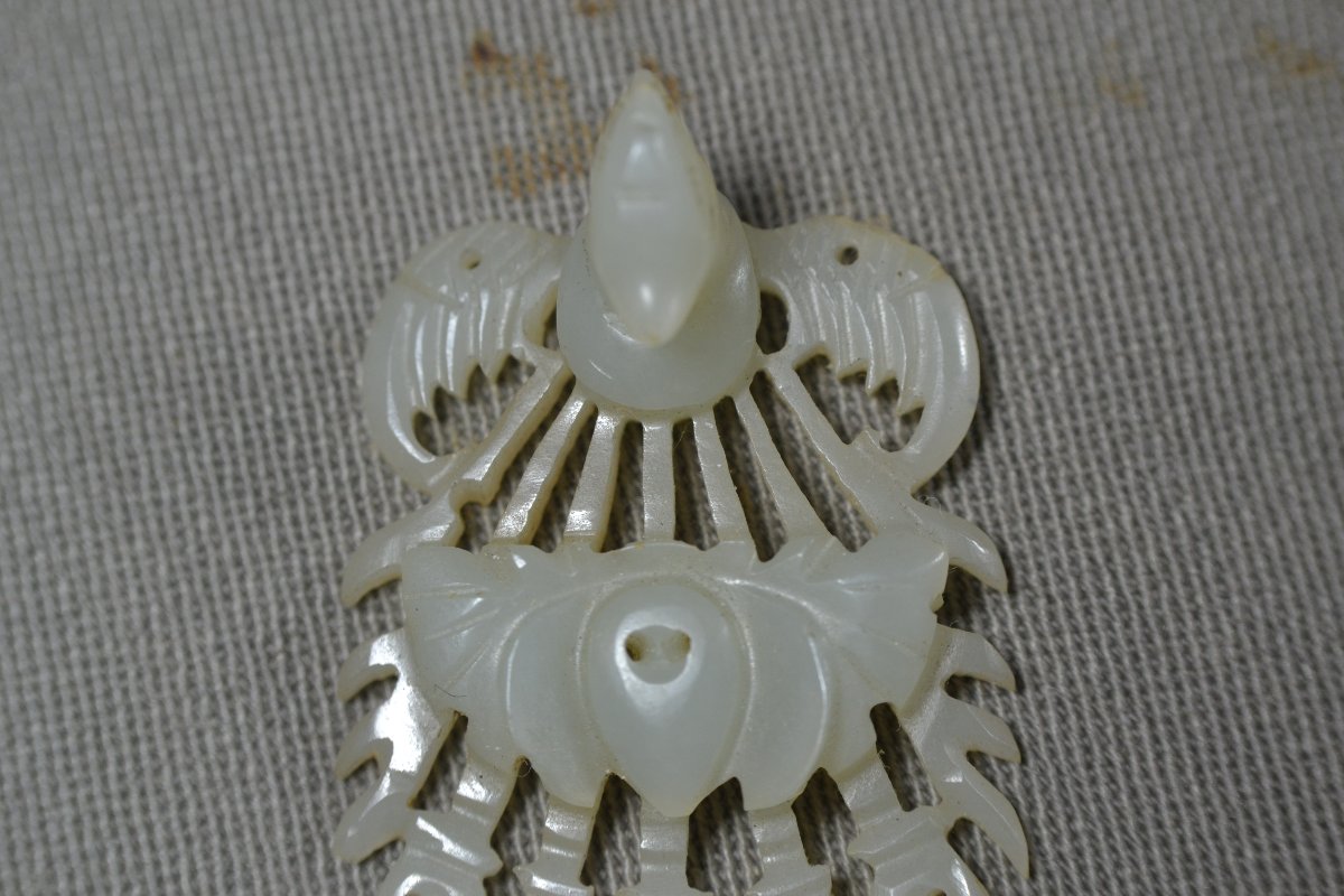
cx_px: 672
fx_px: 3080
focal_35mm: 82
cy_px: 448
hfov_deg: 24.6
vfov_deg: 16.6
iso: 400
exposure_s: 1/125
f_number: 8
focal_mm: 55
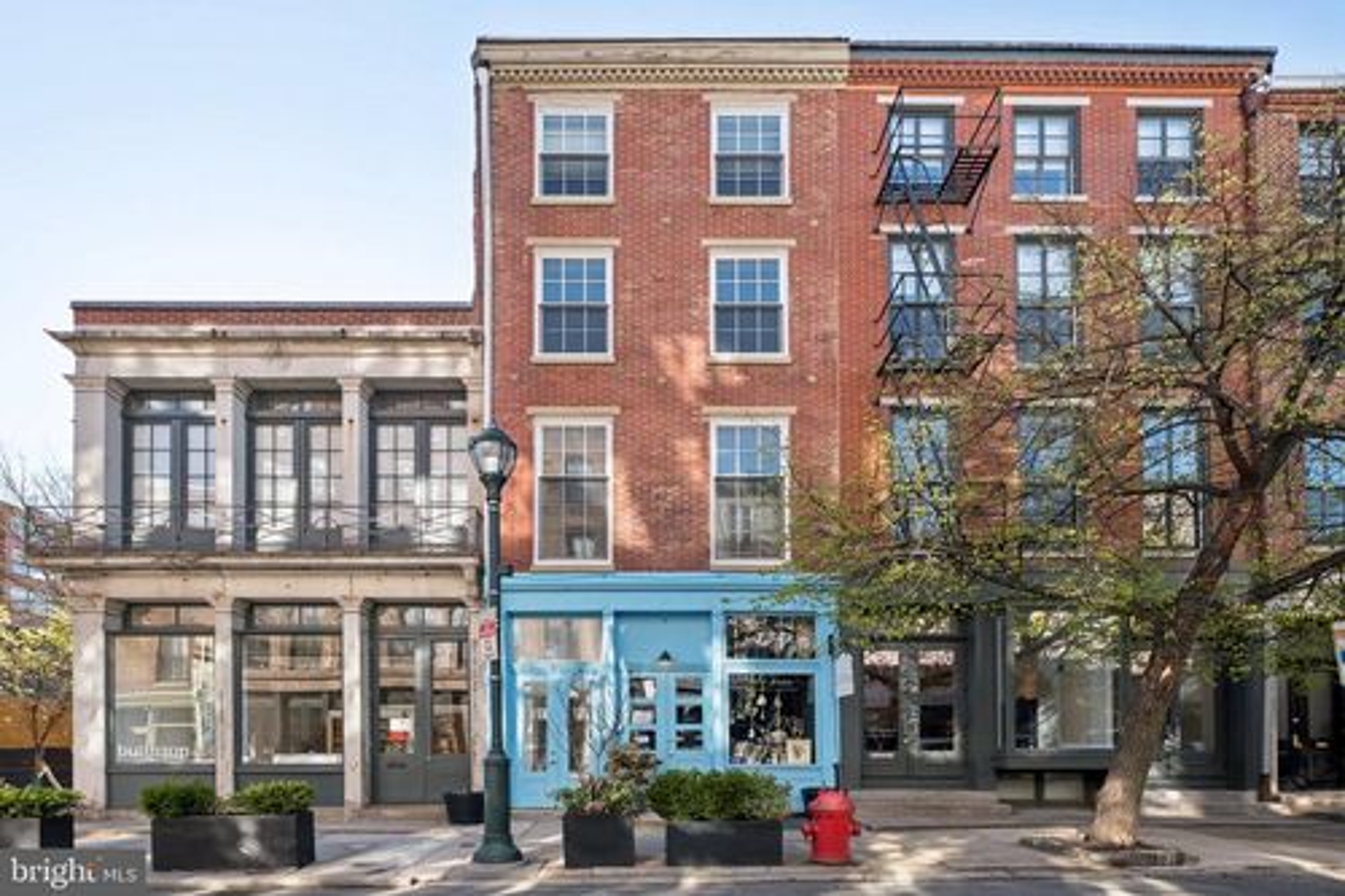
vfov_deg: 73.7
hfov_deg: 96.8
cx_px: 672
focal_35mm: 16
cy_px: 448
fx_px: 598
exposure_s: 1/105
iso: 250
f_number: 8
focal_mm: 10.5
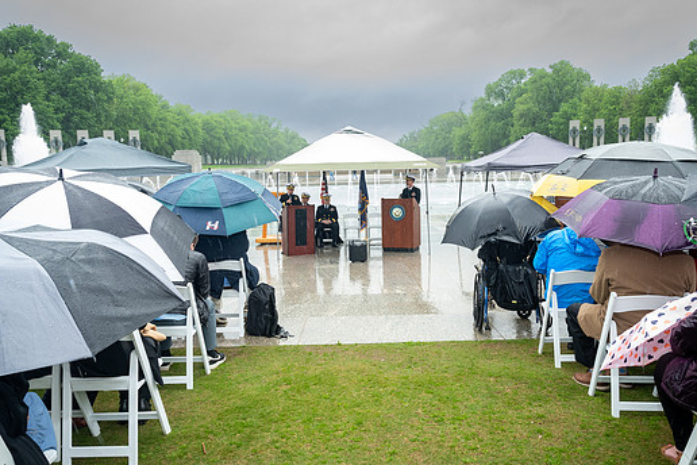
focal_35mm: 29
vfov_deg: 45.0
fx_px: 561
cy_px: 228
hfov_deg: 63.6
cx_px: 362
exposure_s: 1/250
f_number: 6.3
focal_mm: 16
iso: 800
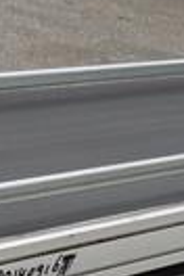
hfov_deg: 8.8
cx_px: -251
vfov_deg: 13.3
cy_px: 468
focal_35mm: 141
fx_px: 1081
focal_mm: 14
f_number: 4.5
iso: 100
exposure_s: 1/160
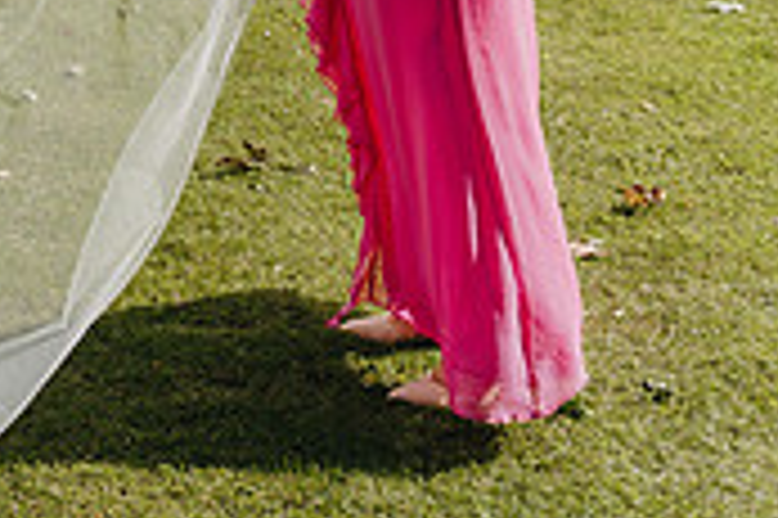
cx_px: -459
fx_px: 2029
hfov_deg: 18.6
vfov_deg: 13.6
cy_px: -282
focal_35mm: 94
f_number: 2.8
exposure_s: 1/1000
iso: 100
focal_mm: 28
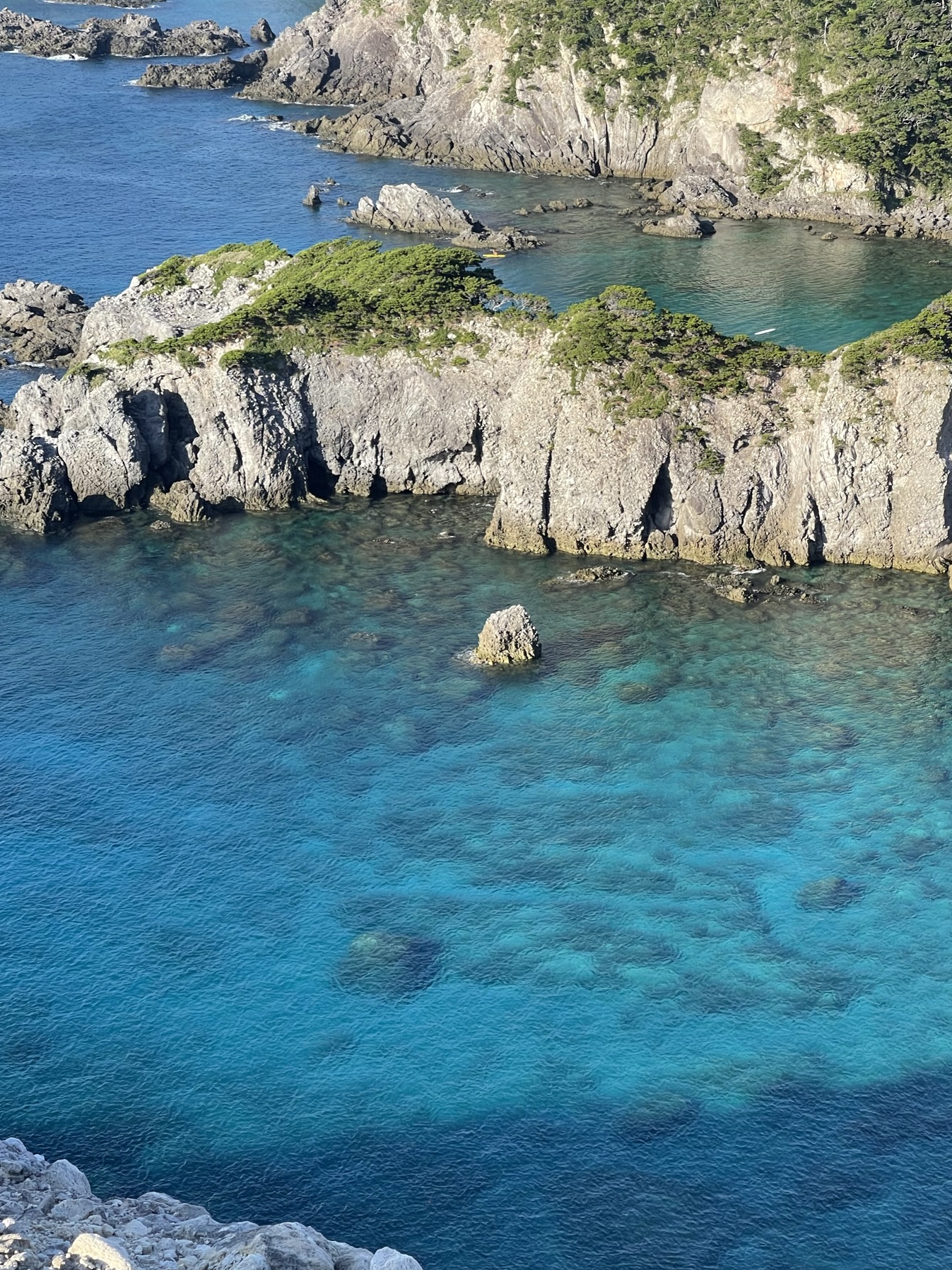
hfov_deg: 20.2
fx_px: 2677
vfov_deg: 26.7
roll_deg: +4.3
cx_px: 477
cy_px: 627
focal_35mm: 73
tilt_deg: -20.3
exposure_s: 1/368
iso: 20
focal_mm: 7.5
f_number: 2.2
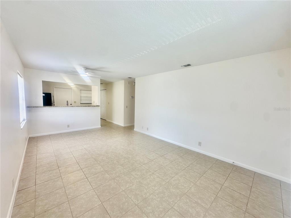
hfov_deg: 102.1
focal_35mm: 14
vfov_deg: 85.7
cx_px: 146
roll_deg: -2.2
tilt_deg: -4.8
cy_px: 109
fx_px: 118
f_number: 2.2
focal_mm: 2.22
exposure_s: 1/120
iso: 64
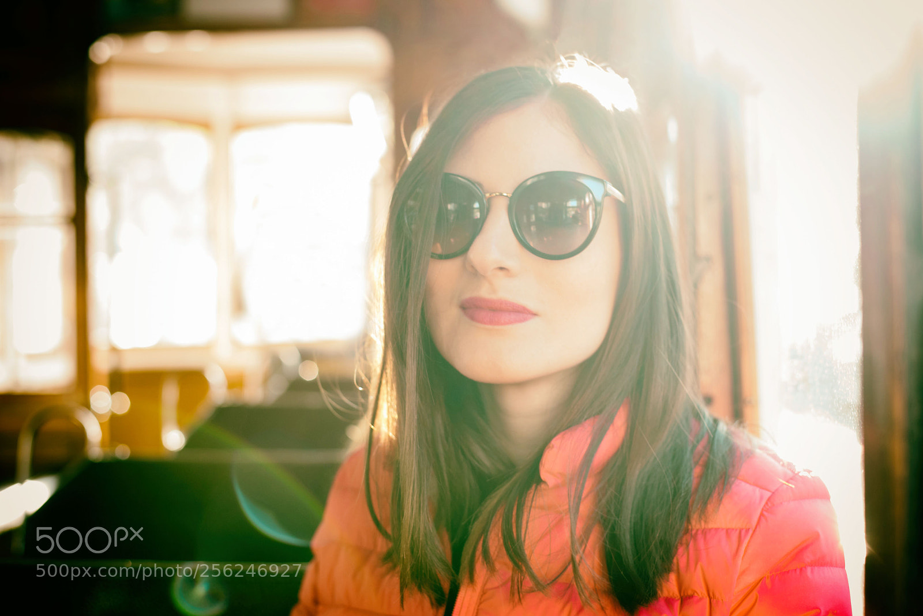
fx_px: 1282
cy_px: 308
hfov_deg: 39.6
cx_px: 462
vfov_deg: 27.0
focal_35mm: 50
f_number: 3.5
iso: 500
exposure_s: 1/100
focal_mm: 50
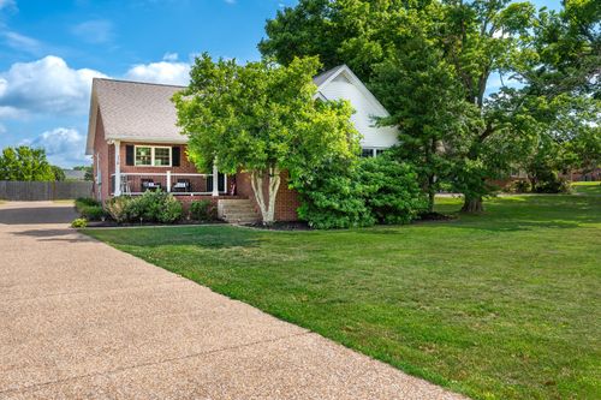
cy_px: 200
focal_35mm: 30
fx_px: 501
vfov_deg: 43.6
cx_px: 300
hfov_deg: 61.9
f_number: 8
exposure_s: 1/1000
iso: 400
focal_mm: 30
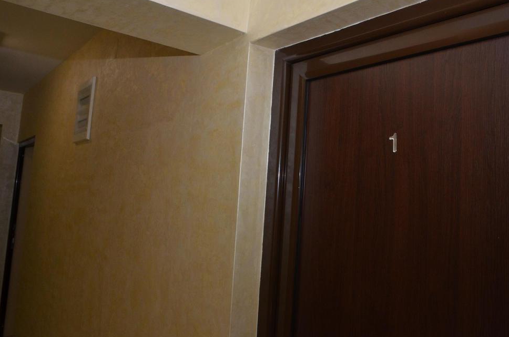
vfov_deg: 41.4
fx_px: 446
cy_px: 154
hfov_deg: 59.3
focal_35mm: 32
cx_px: 281
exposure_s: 1/250
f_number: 7.1
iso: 640
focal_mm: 17
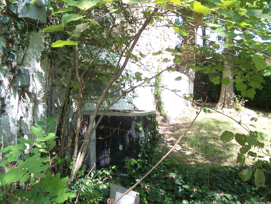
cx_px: 136
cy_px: 102
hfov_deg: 49.0
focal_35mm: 38
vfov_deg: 37.7
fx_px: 297
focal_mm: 6.3
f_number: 2.8
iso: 80
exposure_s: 1/125
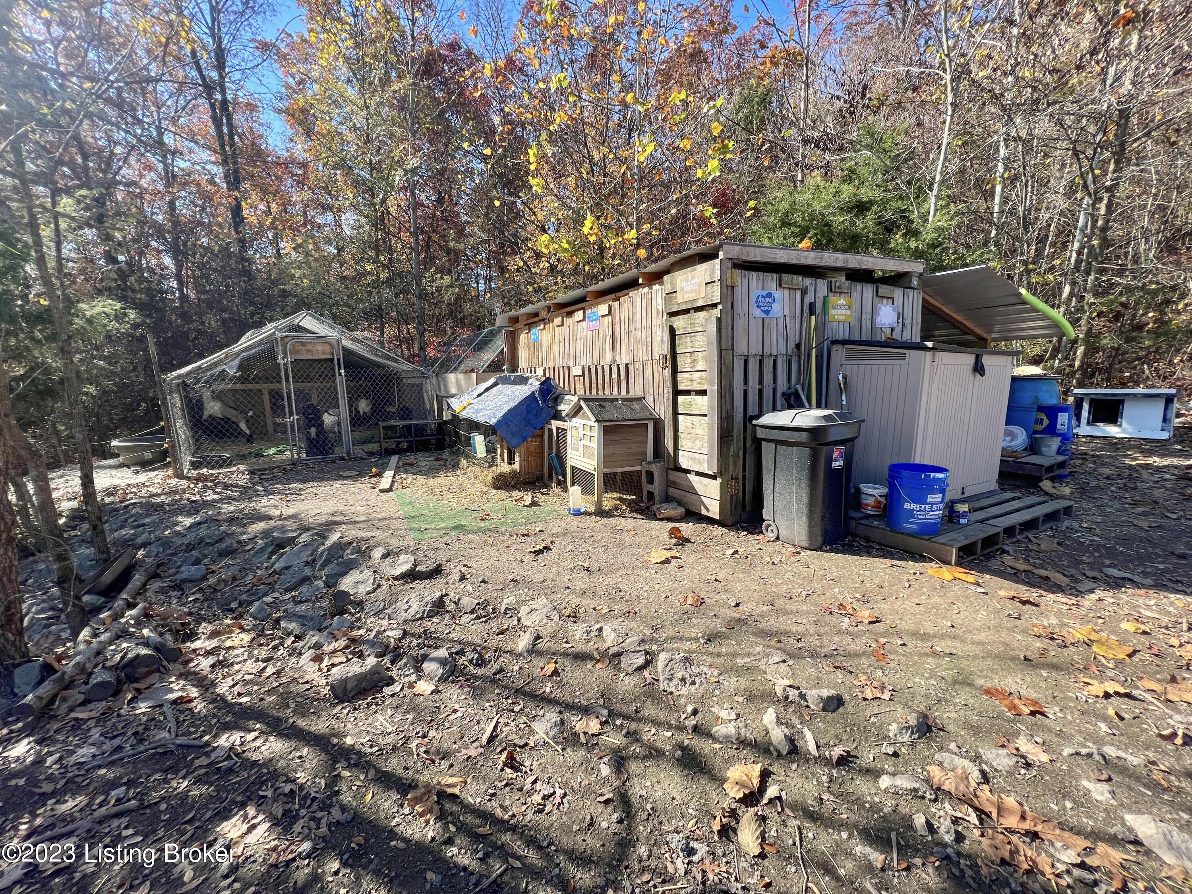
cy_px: 447
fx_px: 448
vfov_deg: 89.9
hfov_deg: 106.2
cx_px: 596
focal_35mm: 13
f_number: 1.8
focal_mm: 1.57
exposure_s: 1/850
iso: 32
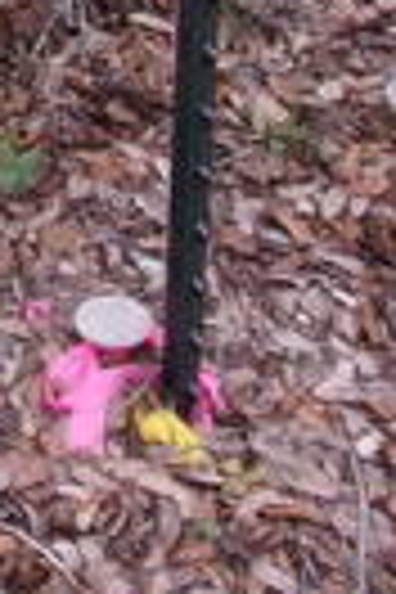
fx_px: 1996
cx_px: -216
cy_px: -166
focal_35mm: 121
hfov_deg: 10.9
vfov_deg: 16.1
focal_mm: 4.3
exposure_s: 1/120
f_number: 3.3
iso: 80
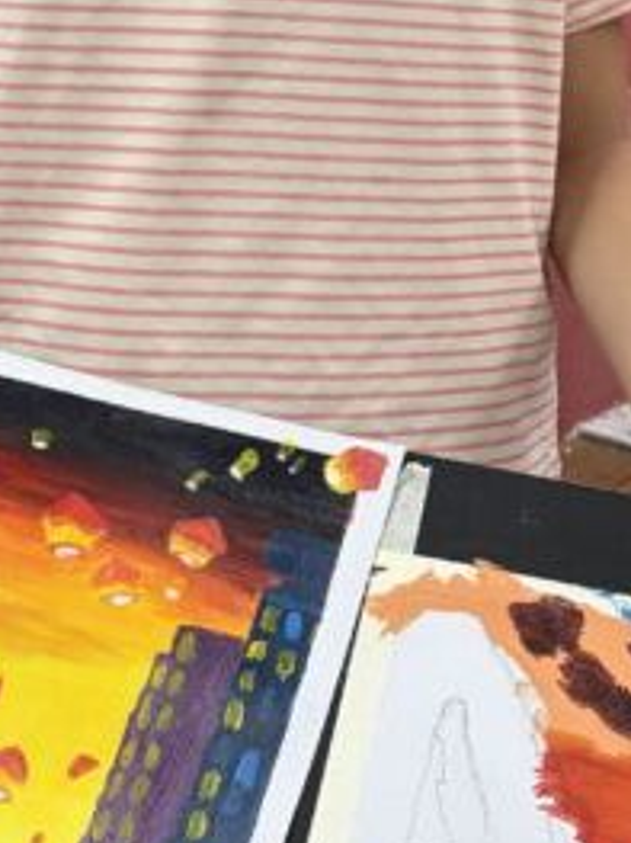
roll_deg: -0.7
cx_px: 404
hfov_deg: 14.9
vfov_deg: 19.4
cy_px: 29
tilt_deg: -11.2
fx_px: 2408
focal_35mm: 99
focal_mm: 5.96
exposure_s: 1/100
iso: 32
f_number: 1.6
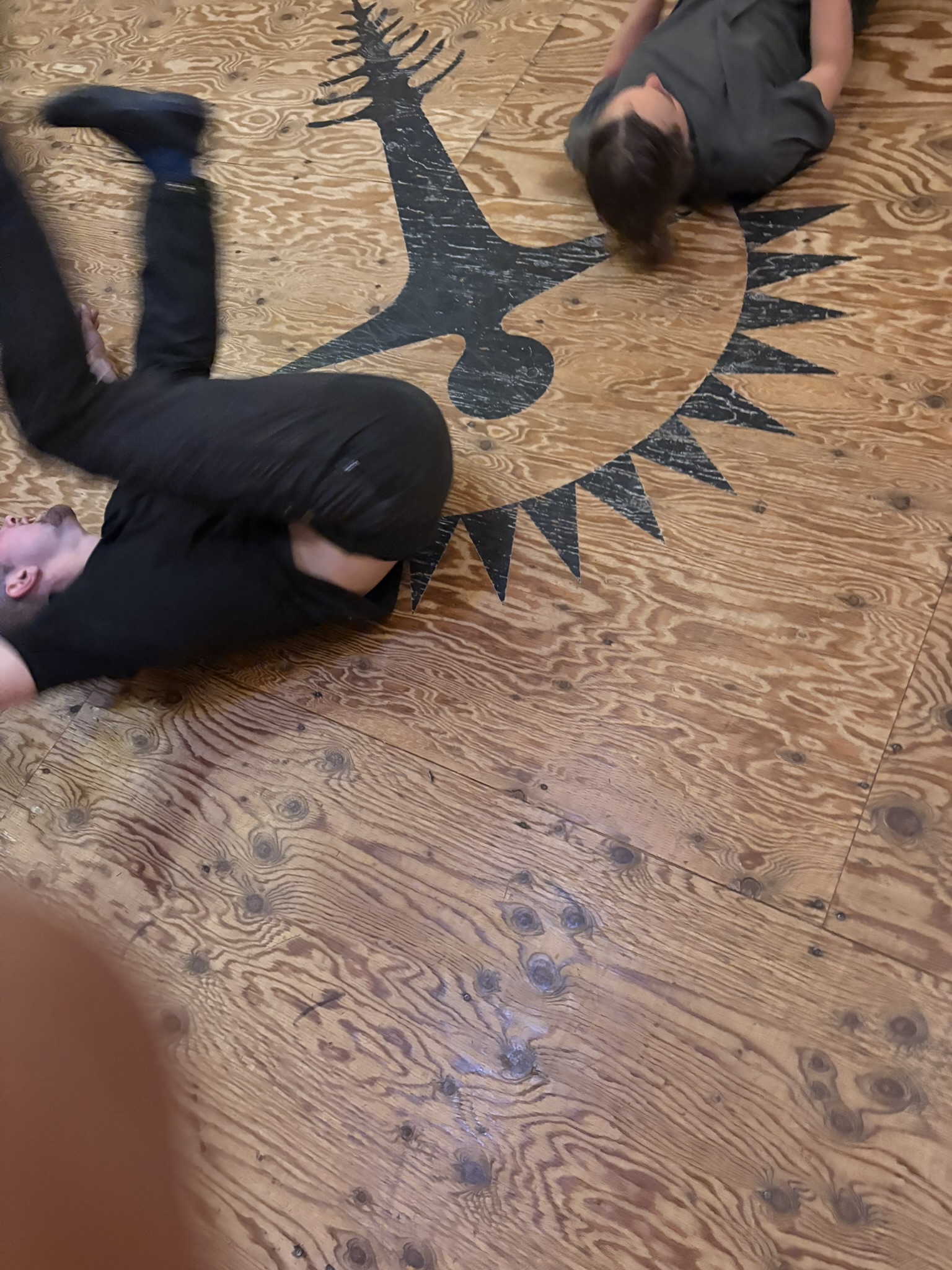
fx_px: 953
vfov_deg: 67.3
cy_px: 635
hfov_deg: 53.1
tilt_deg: -56.0
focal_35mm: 26
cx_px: 476
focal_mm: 5.96
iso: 800
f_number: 1.6
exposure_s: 1/30
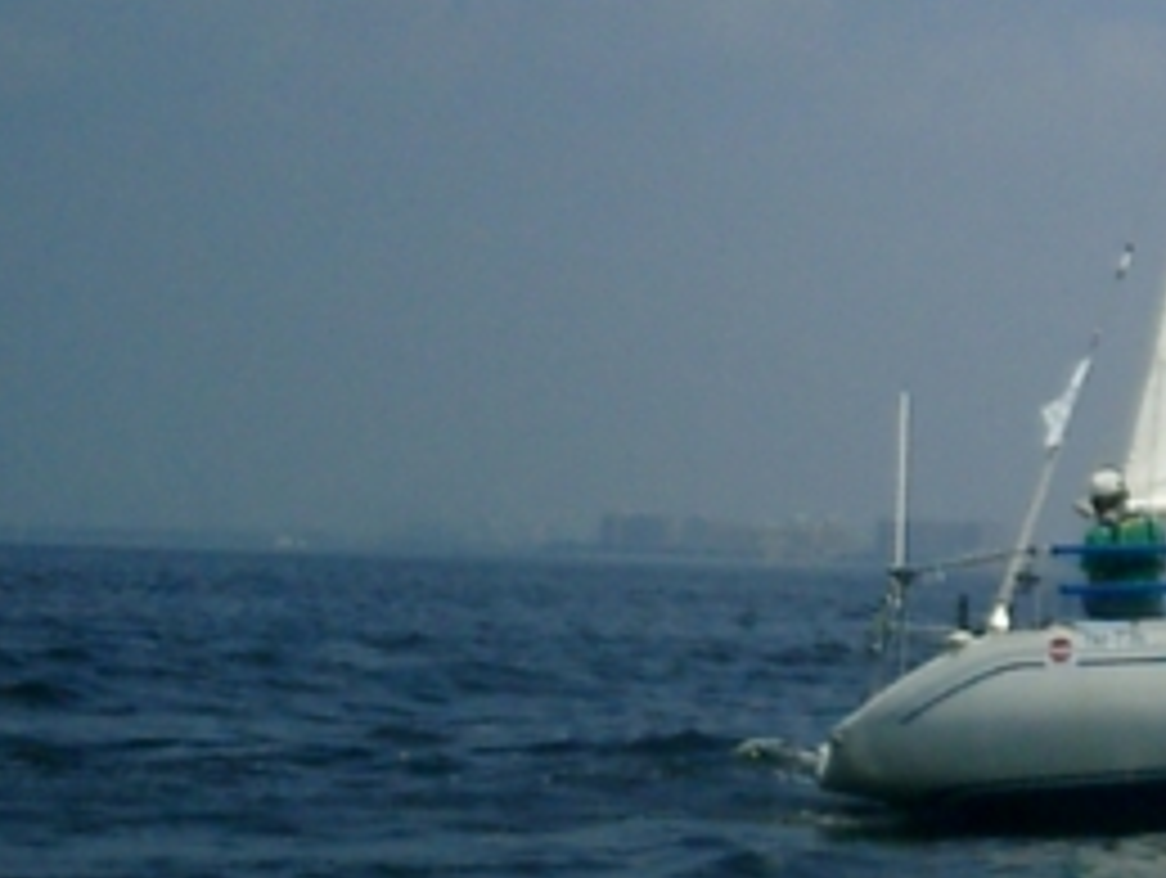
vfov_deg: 13.3
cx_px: 1760
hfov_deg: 16.2
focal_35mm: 111
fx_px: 3744
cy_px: 185
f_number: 3.2
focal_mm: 7.5
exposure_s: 1/6400
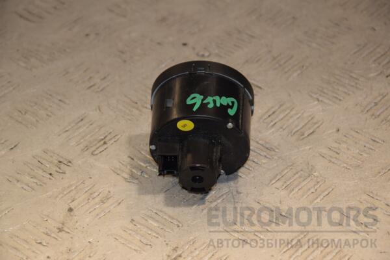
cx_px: 195
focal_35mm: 158
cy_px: 130
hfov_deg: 13.0
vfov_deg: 8.7
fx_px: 1706
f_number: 7.1
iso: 800
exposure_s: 1/200
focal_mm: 105
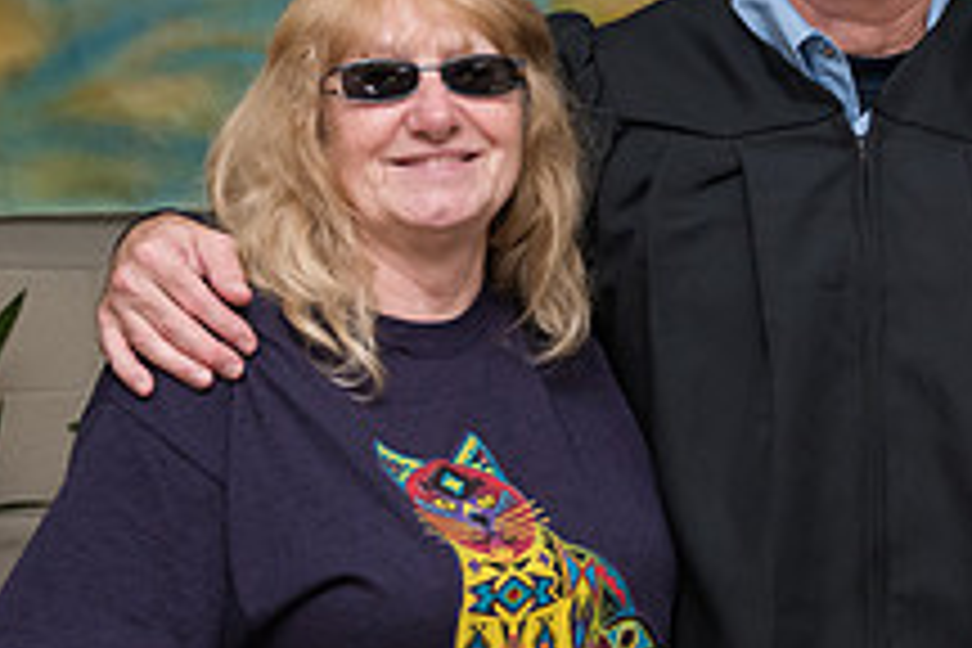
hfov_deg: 15.1
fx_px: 3618
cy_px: 313
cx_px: 860
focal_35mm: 134
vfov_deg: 10.2
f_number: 7.1
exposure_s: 1/160
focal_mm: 50
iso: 1600
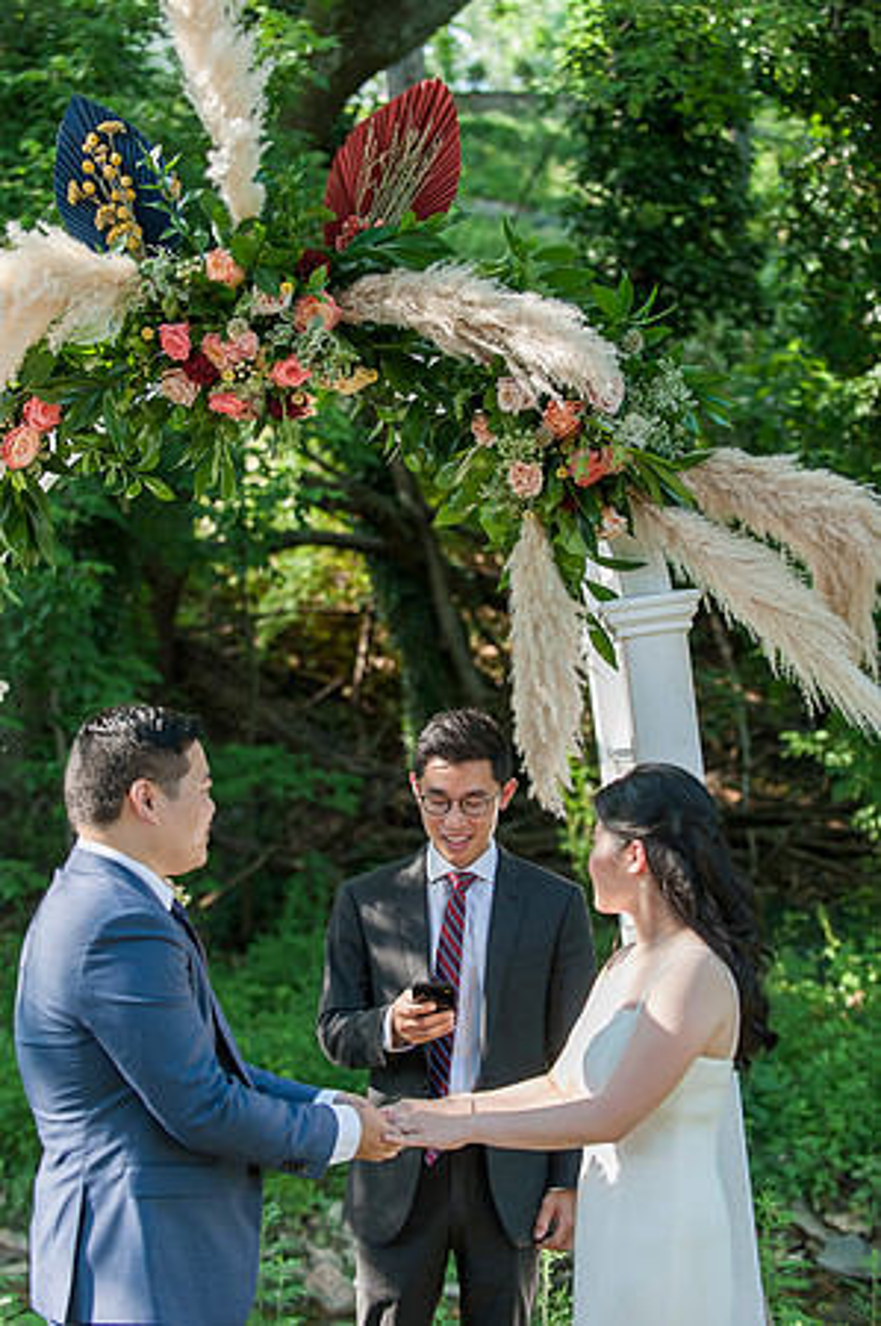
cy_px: 663
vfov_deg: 28.9
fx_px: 2575
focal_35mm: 70
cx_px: 440
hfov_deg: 19.4
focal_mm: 70
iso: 800
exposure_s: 1/640
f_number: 3.5
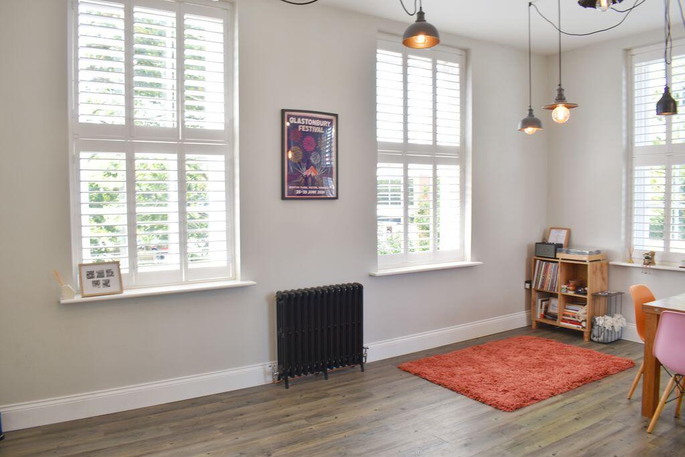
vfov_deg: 47.9
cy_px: 228
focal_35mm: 27
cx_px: 342
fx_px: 514
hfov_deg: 67.4
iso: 100
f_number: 5.6
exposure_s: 1/20
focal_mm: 18
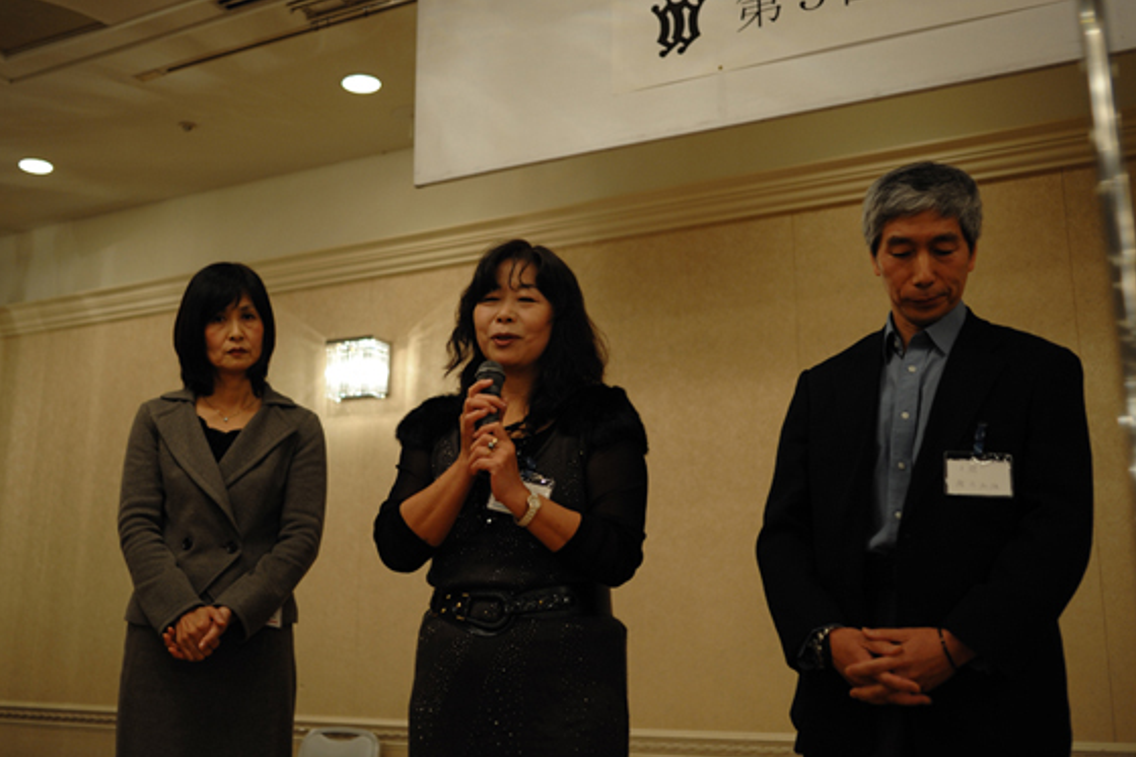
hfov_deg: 48.4
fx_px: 1262
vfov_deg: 33.3
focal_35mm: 40
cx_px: 509
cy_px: 335
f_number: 2.8
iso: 720
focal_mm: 35
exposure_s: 1/100
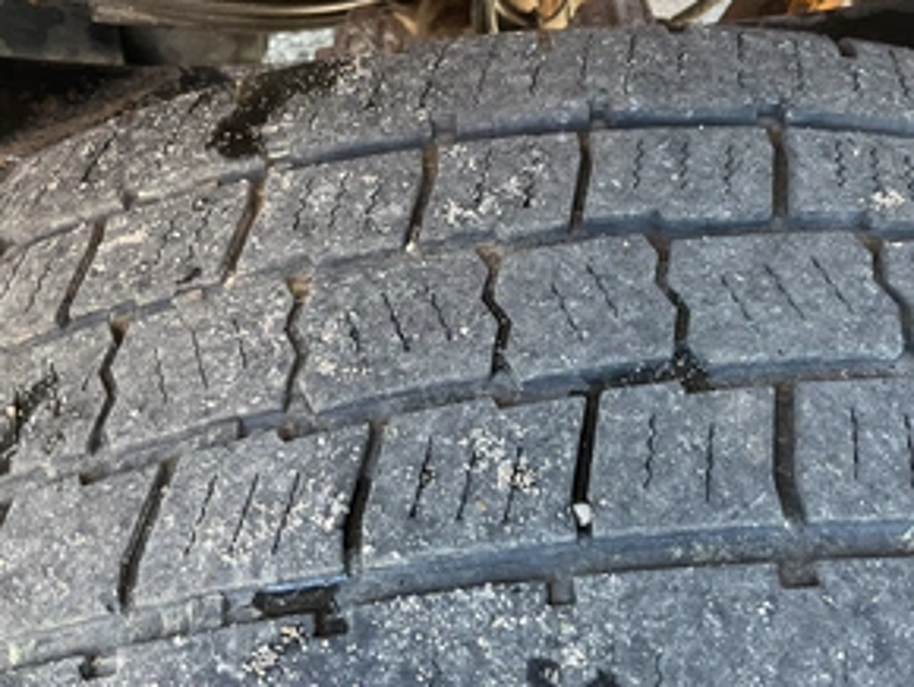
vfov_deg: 36.0
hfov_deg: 46.6
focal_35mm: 40
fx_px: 1057
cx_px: 517
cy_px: 337
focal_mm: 3
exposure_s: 1/60
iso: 64
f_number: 1.8
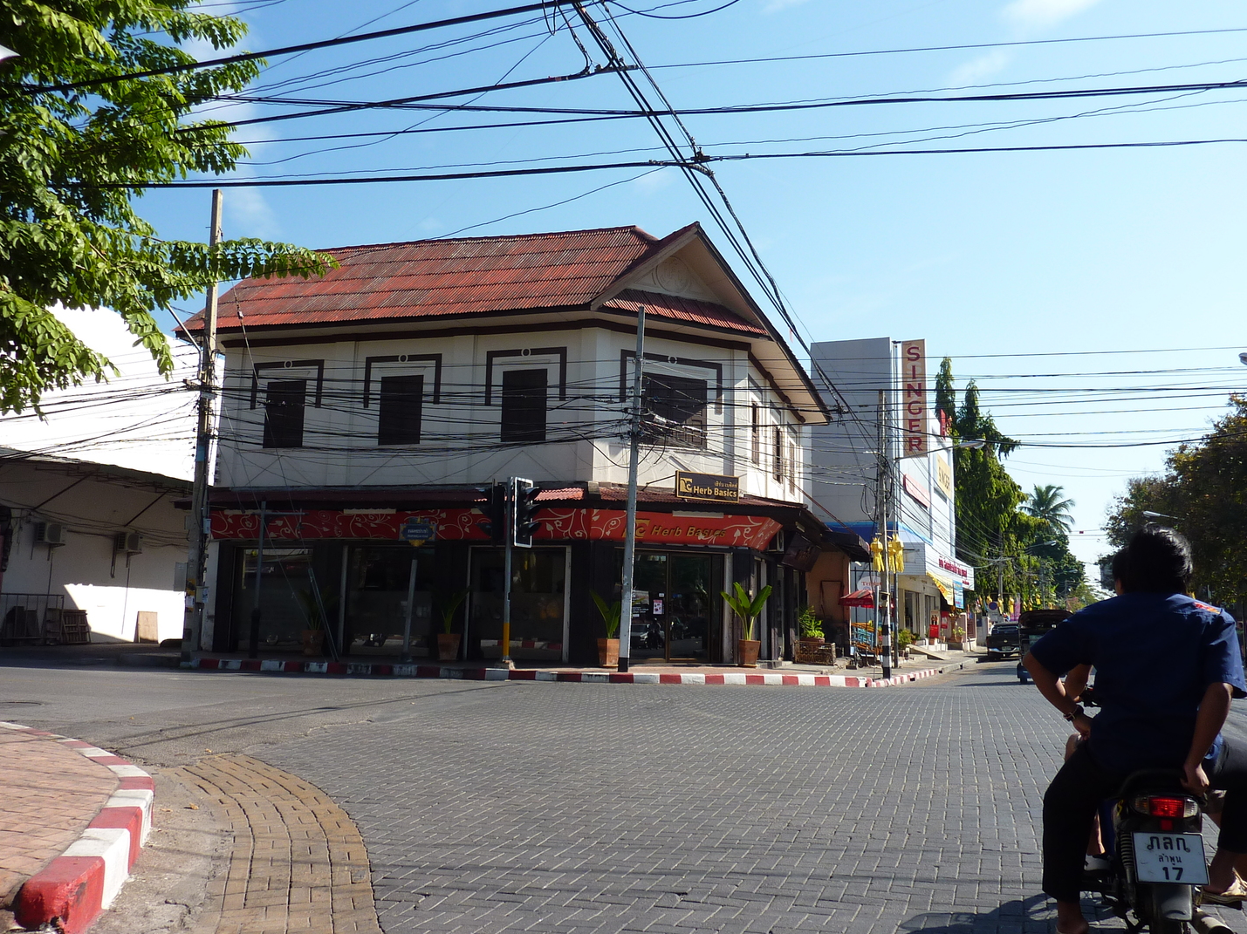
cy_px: 449
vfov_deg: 49.7
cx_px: 640
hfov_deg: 63.4
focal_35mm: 28
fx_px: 1008
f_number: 4
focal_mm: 4.1
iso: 80
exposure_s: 1/500
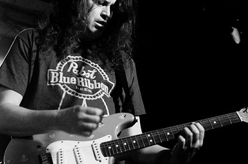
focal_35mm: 73
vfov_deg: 18.6
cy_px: 65
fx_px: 502
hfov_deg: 27.6
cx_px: 80
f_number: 1.8
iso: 1000
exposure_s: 1/60
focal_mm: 30
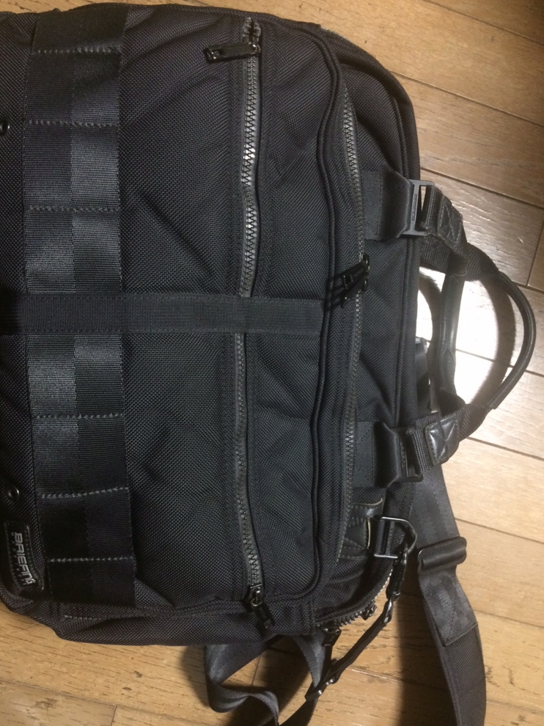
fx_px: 629
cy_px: 364
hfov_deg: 46.8
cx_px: 266
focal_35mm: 30
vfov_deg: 60.0
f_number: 2.2
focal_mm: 4.15
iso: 320
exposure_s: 1/17
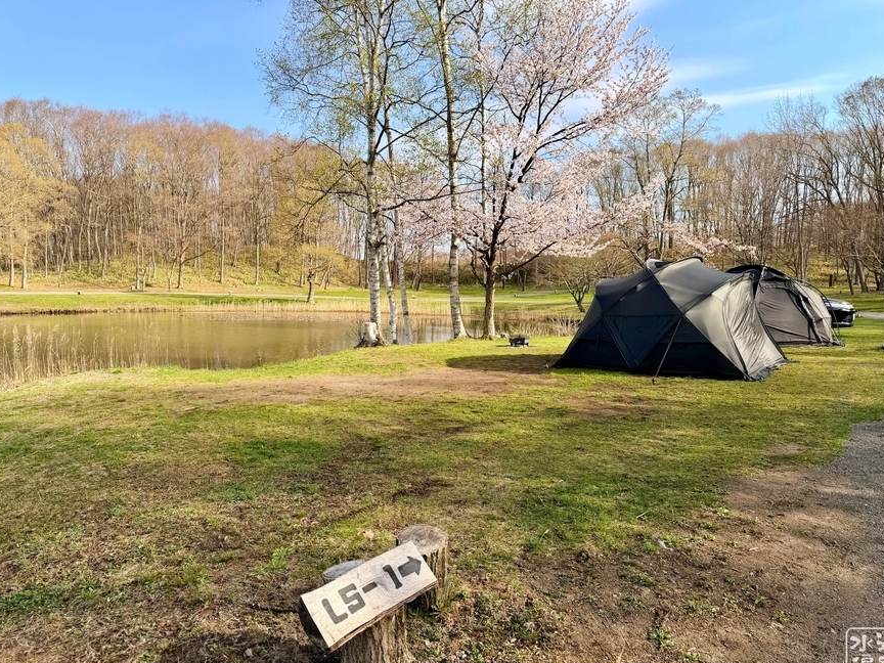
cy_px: 344
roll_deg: +0.1
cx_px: 449
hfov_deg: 69.4
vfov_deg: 54.9
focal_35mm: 25
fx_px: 638
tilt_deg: -3.9
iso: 80
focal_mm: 6.76
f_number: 1.78
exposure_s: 1/2445
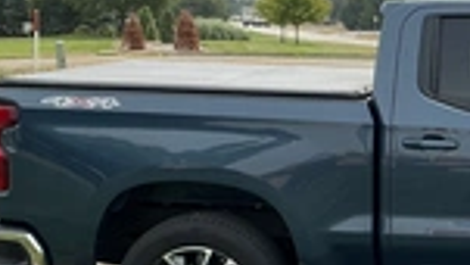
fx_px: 1010
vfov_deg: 14.9
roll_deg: -1.3
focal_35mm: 81
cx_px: 560
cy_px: 171
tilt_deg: -7.1
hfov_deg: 23.9
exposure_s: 1/1912
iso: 25
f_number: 1.8
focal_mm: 3
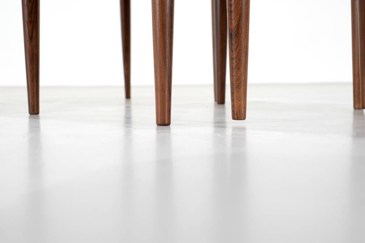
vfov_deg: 25.5
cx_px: 182
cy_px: 122
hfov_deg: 37.5
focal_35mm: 53
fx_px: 537
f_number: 7.1
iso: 800
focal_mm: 35
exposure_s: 1/30
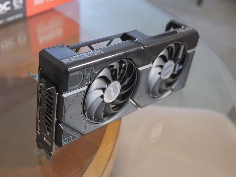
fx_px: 341
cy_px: 88
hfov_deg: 38.2
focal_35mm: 50
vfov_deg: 29.1
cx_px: 118
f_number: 2.8
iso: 1250
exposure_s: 1/15
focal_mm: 25
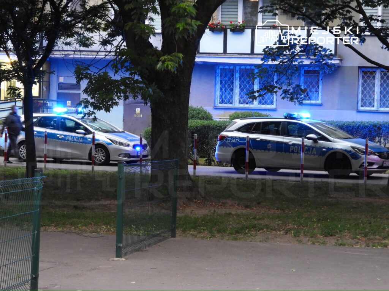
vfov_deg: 15.2
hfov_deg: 20.2
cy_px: 146
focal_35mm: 97
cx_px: 194
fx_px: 1090
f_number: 3.5
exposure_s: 1/13
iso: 800
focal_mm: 17.5
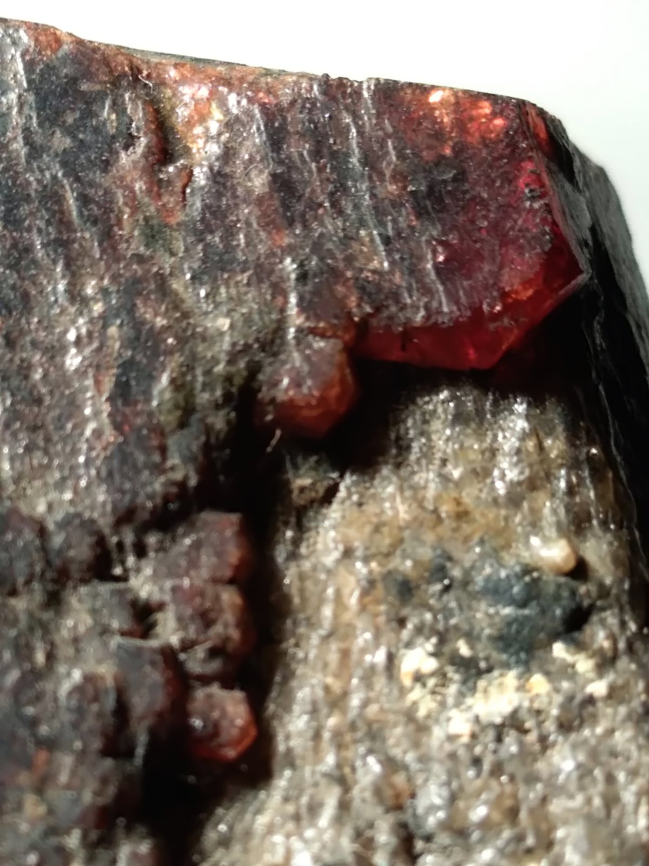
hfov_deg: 53.1
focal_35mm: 26
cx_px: 324
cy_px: 433
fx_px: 650
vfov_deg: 67.3
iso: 131
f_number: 2
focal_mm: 3.54
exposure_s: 1/100
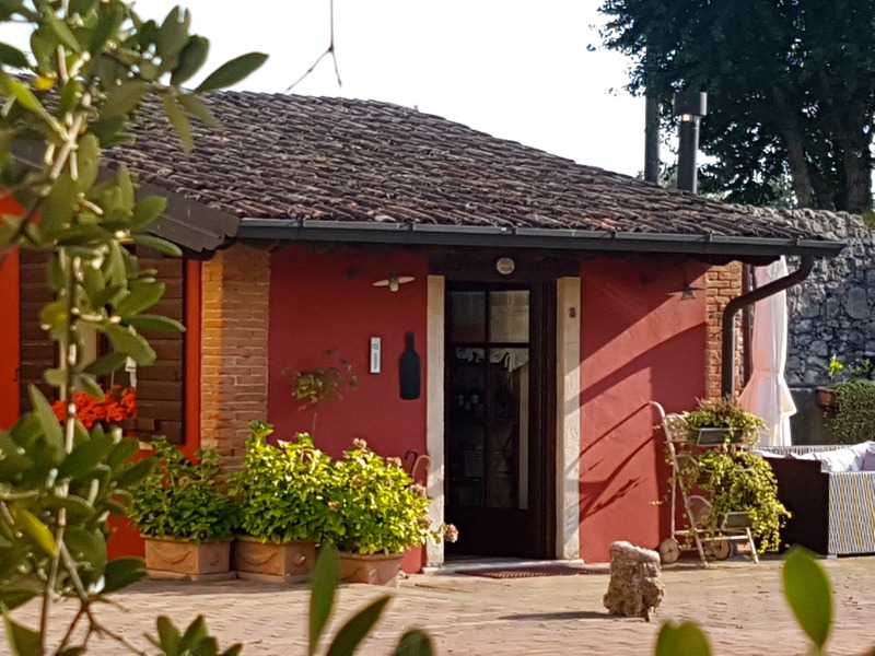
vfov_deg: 53.1
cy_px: 328
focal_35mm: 26
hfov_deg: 67.3
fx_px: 657
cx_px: 438
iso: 40
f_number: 1.7
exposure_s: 1/906
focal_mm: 4.2
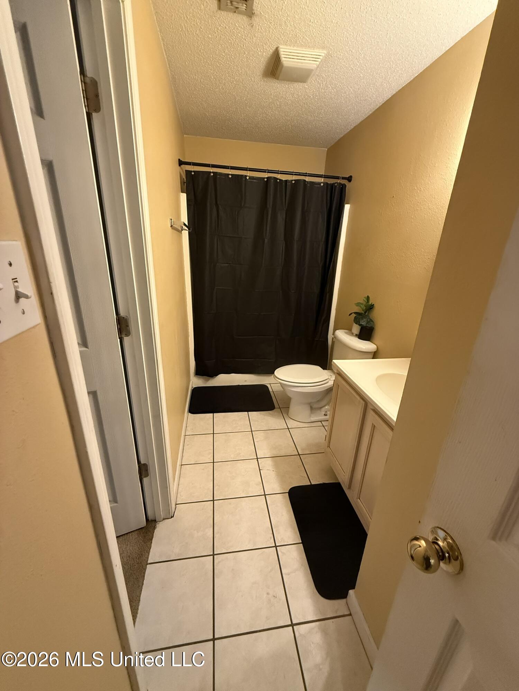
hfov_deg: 85.7
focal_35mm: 14
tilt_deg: -19.6
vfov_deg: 102.1
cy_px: 346
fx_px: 280
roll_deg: -2.4
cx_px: 260
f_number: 2.2
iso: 640
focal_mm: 2.22
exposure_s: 1/60
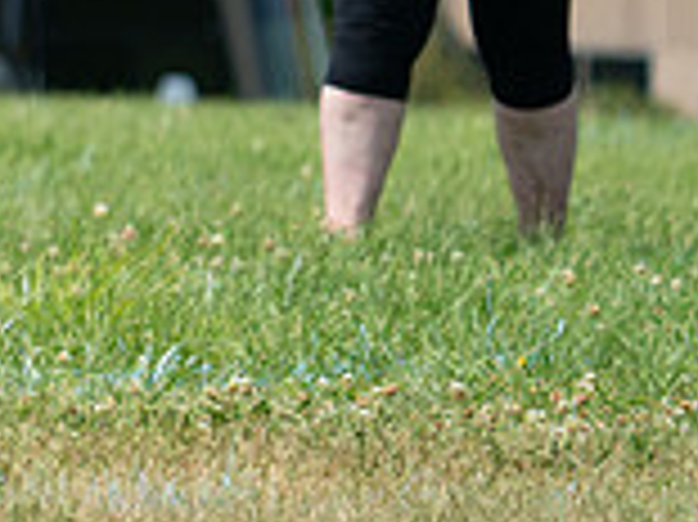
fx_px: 14507
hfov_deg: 2.7
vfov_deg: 2.1
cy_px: -245
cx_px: -518
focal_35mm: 720
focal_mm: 200
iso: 1000
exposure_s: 1/4000
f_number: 5.6
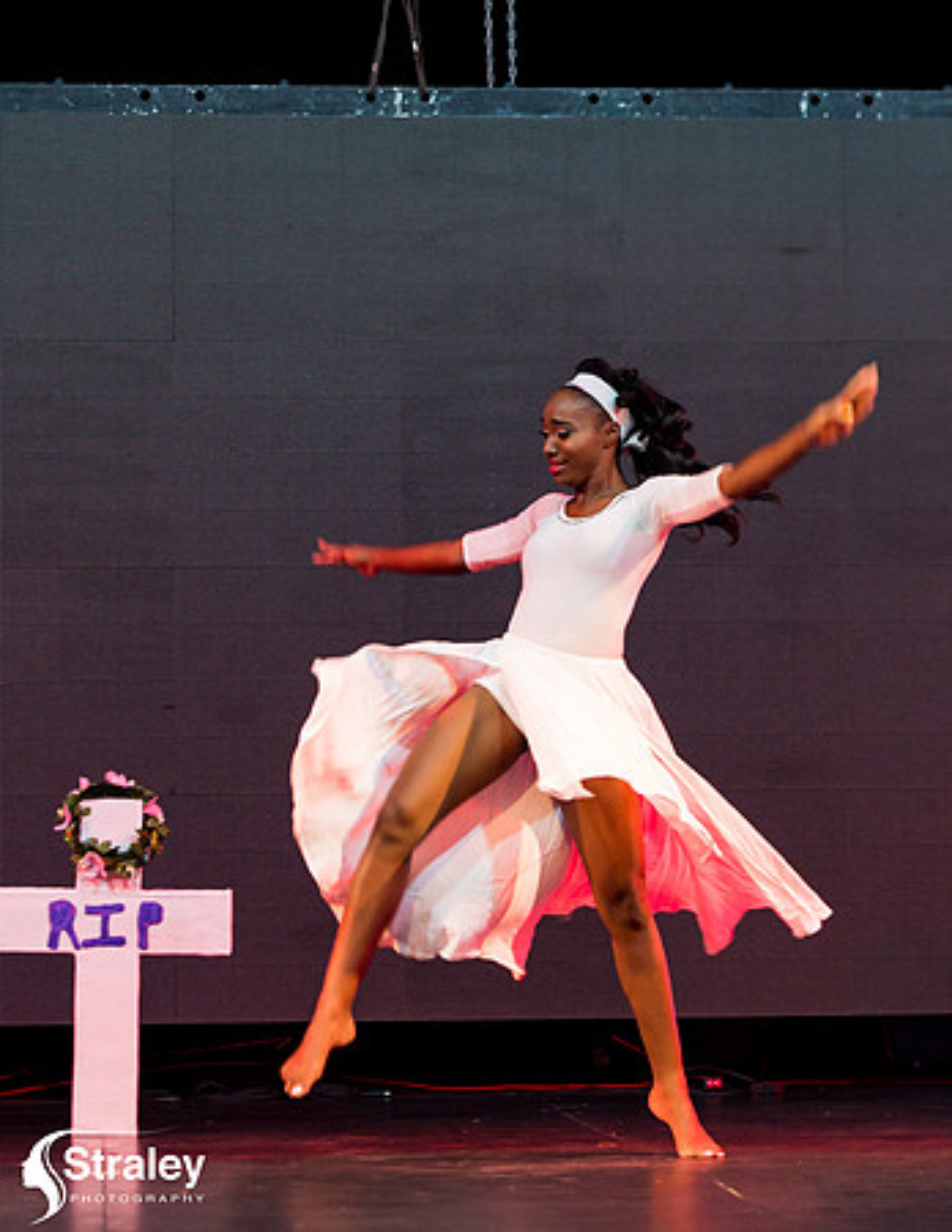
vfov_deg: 12.3
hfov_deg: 9.5
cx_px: 584
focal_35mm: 159
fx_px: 5712
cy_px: 528
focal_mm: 90
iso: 3200
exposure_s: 1/160
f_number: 5
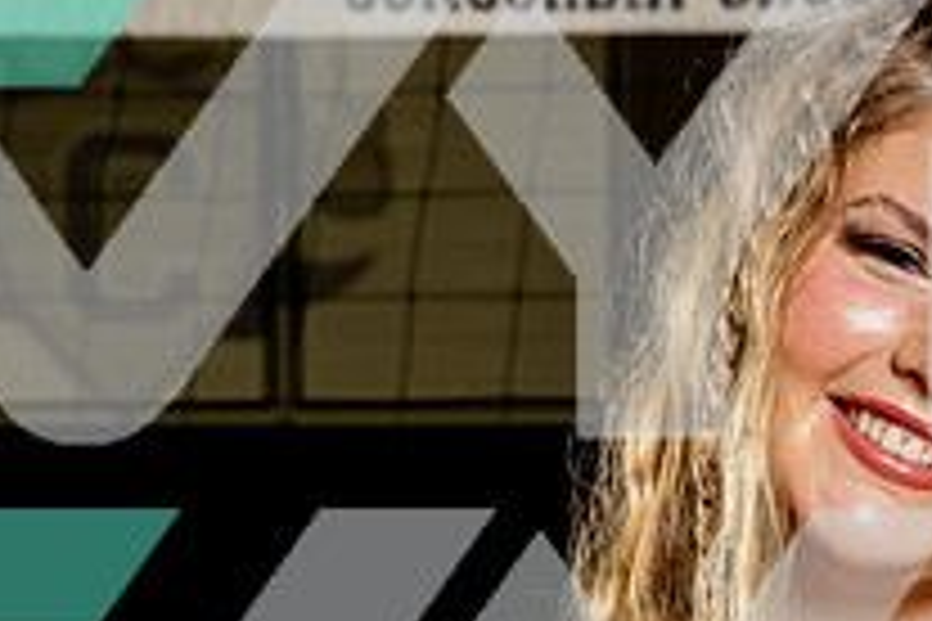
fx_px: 5410
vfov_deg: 6.5
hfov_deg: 9.8
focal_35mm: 209
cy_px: 741
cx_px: 843
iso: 1000
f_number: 8
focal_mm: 69
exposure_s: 1/250
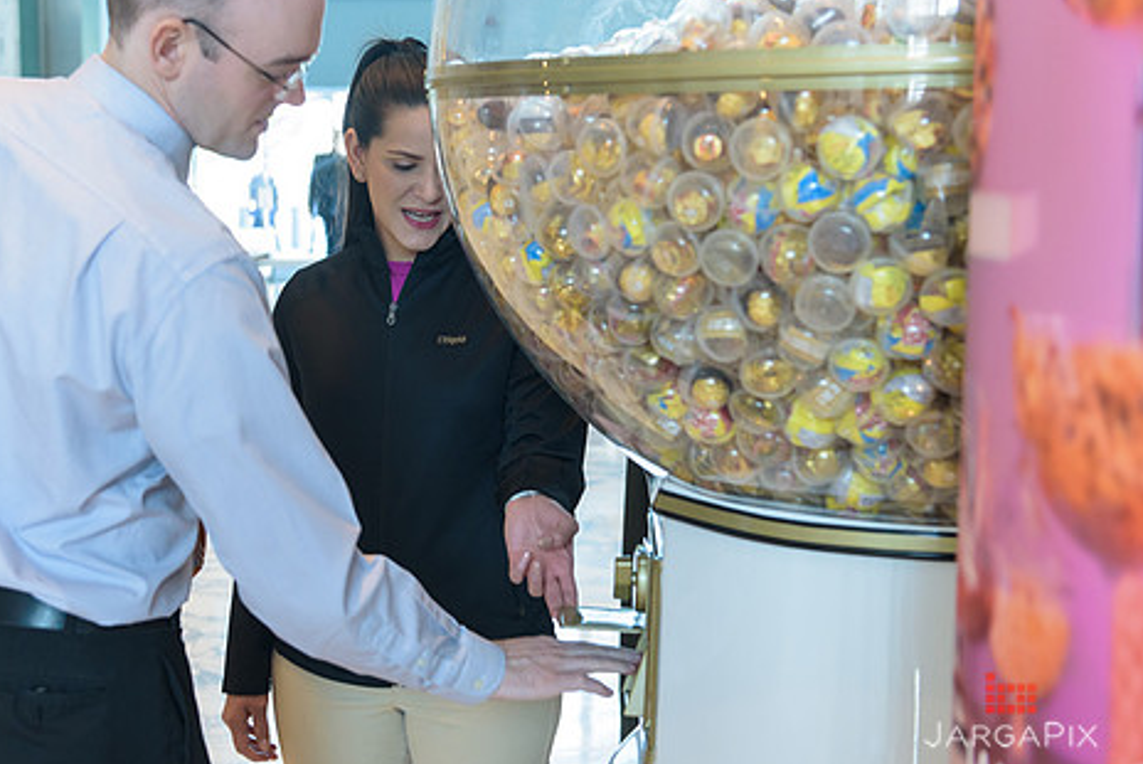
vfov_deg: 22.6
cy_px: 324
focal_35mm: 60
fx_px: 1906
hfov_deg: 33.3
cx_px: 446
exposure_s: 1/125
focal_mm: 48
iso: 1600
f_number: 3.2
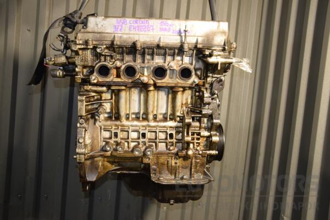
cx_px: 165
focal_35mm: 36
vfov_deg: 36.9
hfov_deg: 53.1
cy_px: 110
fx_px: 330
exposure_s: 1/80
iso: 800
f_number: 5
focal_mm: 24
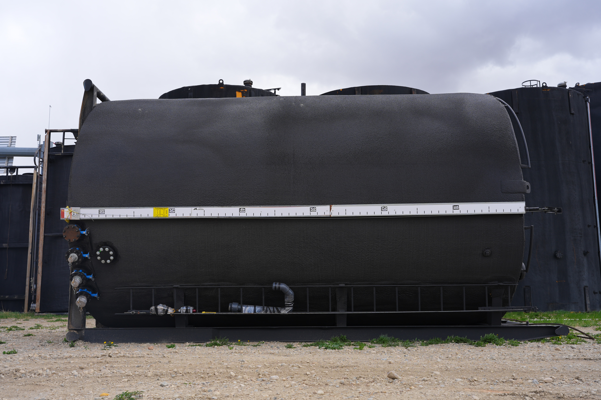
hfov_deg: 54.4
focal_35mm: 35
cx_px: 300
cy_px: 200
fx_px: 584
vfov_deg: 37.9
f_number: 8
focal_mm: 35
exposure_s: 1/160
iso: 100
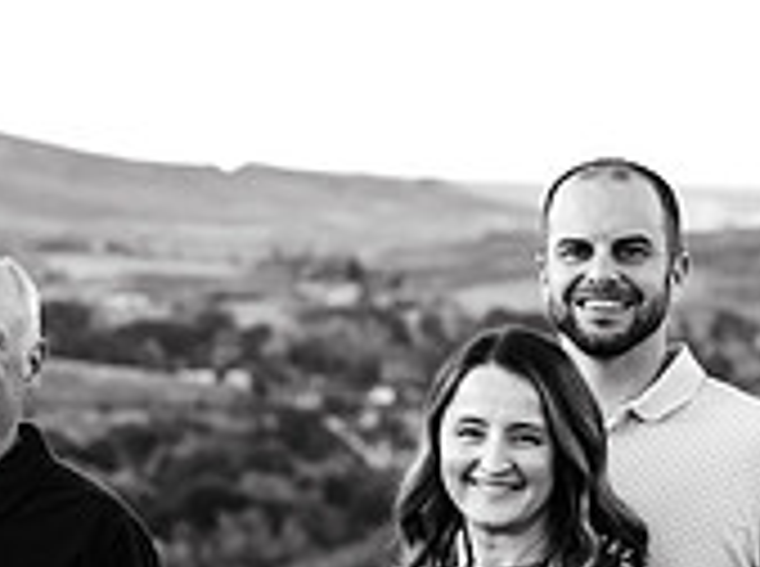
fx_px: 8238
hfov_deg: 5.3
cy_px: 632
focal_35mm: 376
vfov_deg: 3.9
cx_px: 121
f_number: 5.6
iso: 500
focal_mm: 101
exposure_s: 1/160
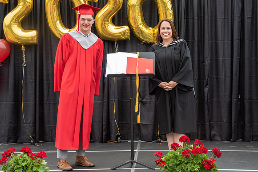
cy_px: 76
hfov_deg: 30.0
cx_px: 129
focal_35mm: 67
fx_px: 482
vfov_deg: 20.2
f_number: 5
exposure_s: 1/320
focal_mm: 60
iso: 500
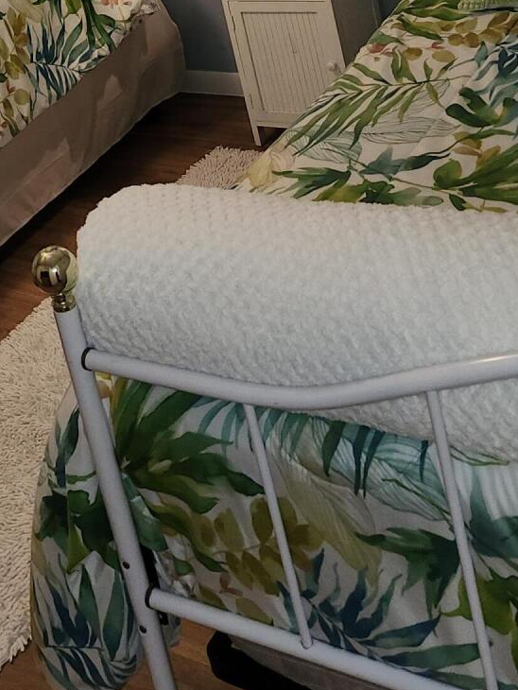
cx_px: -9
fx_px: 1256
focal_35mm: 63
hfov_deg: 22.4
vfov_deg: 27.2
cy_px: -135
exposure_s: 1/24
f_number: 1.8
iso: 100
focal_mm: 5.54
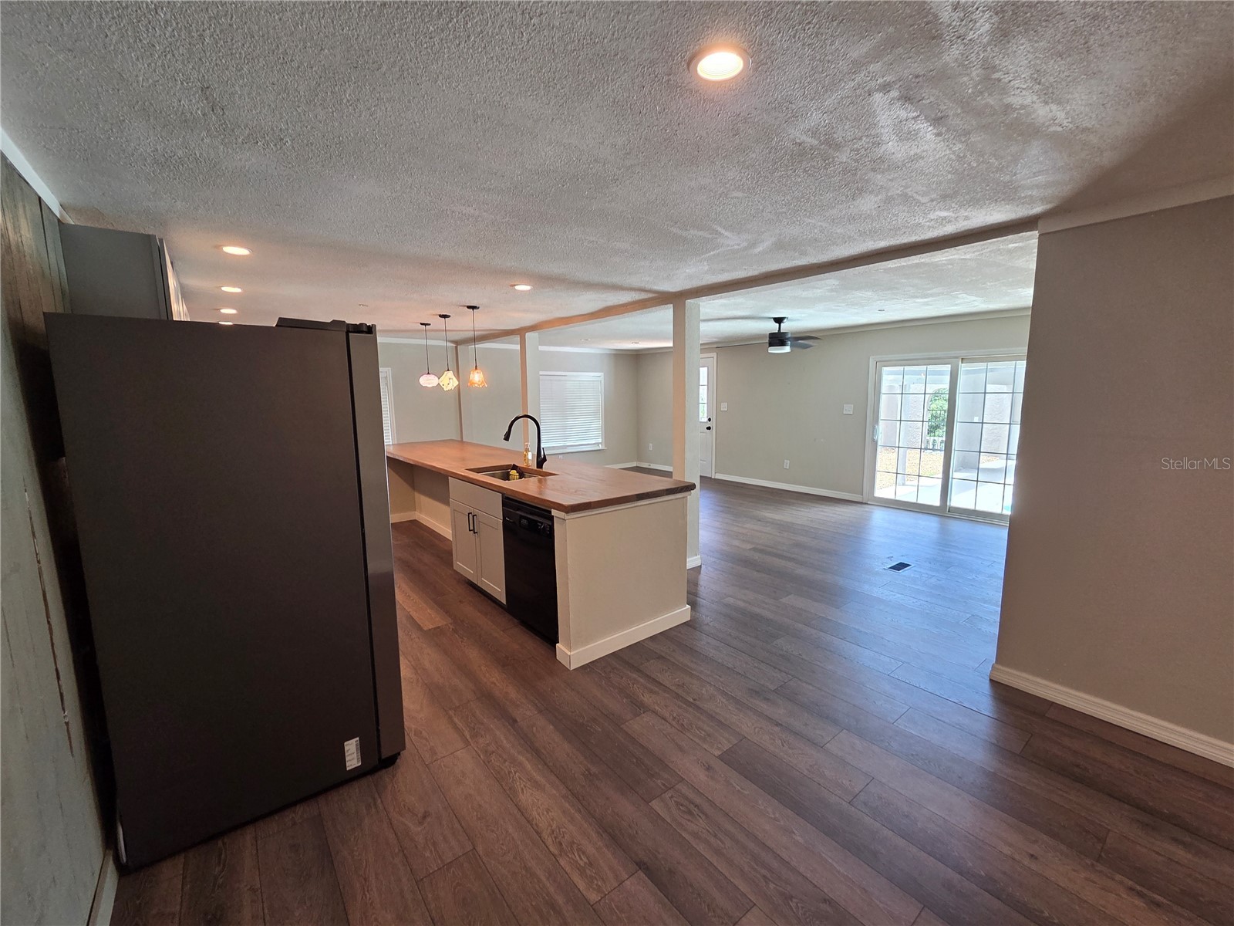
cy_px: 463
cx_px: 617
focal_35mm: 13
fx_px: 463
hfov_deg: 106.2
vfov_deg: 89.9
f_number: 2.2
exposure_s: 1/60
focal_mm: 2.2
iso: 160
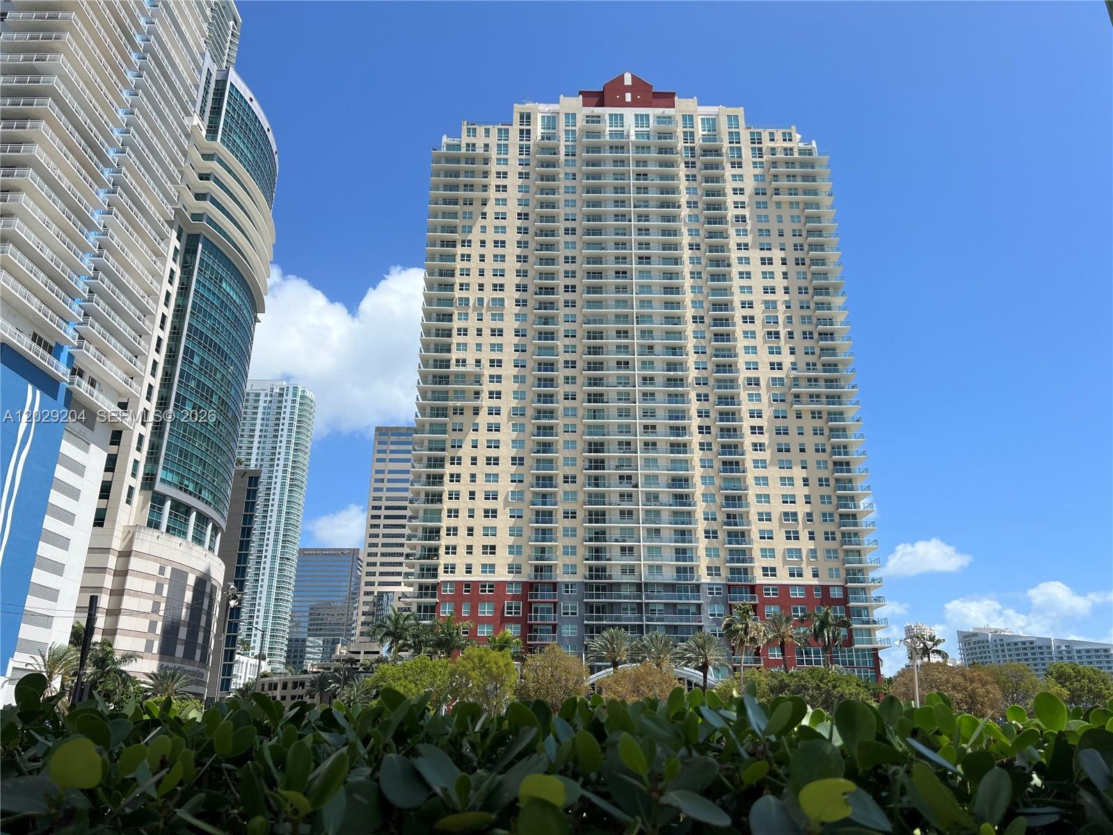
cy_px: 418
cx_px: 556
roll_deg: -0.7
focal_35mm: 26
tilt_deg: +20.3
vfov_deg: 53.1
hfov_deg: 67.3
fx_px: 836
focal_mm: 5.7
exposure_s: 1/5587
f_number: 1.5
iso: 50
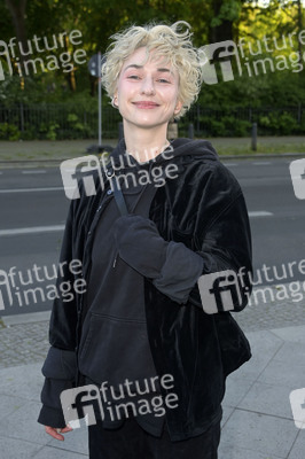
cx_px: 152
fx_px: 560
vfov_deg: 44.5
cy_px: 230
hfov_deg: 30.5
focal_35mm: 44
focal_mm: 44
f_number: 5.6
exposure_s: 1/160
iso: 640
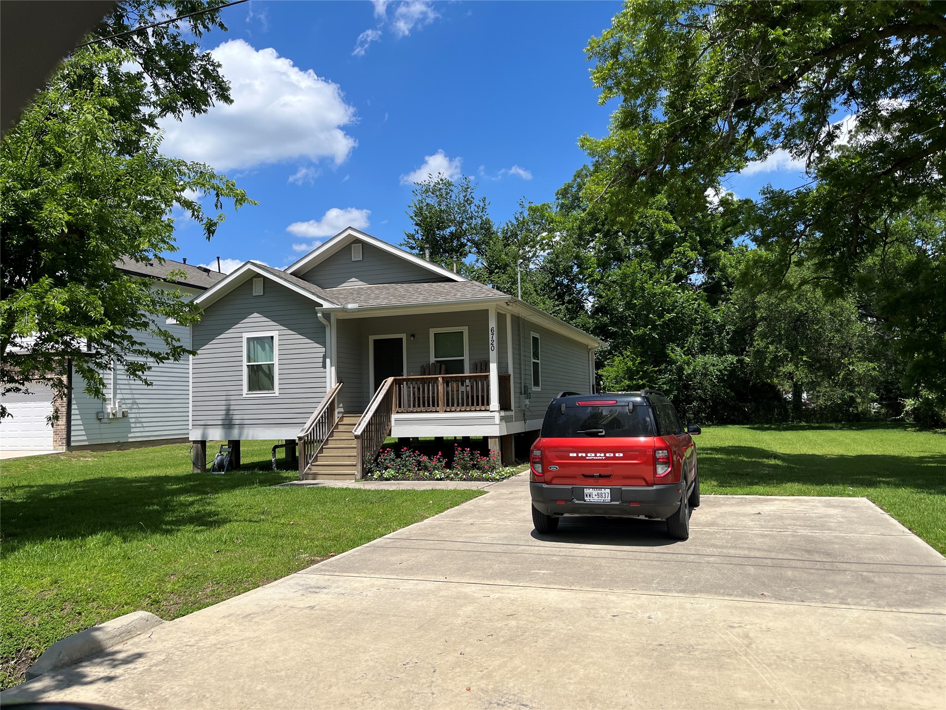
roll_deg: -0.5
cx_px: 473
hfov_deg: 67.3
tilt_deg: +4.3
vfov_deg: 53.1
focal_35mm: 26
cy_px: 355
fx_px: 711
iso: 50
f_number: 1.6
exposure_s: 1/4016
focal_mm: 5.1
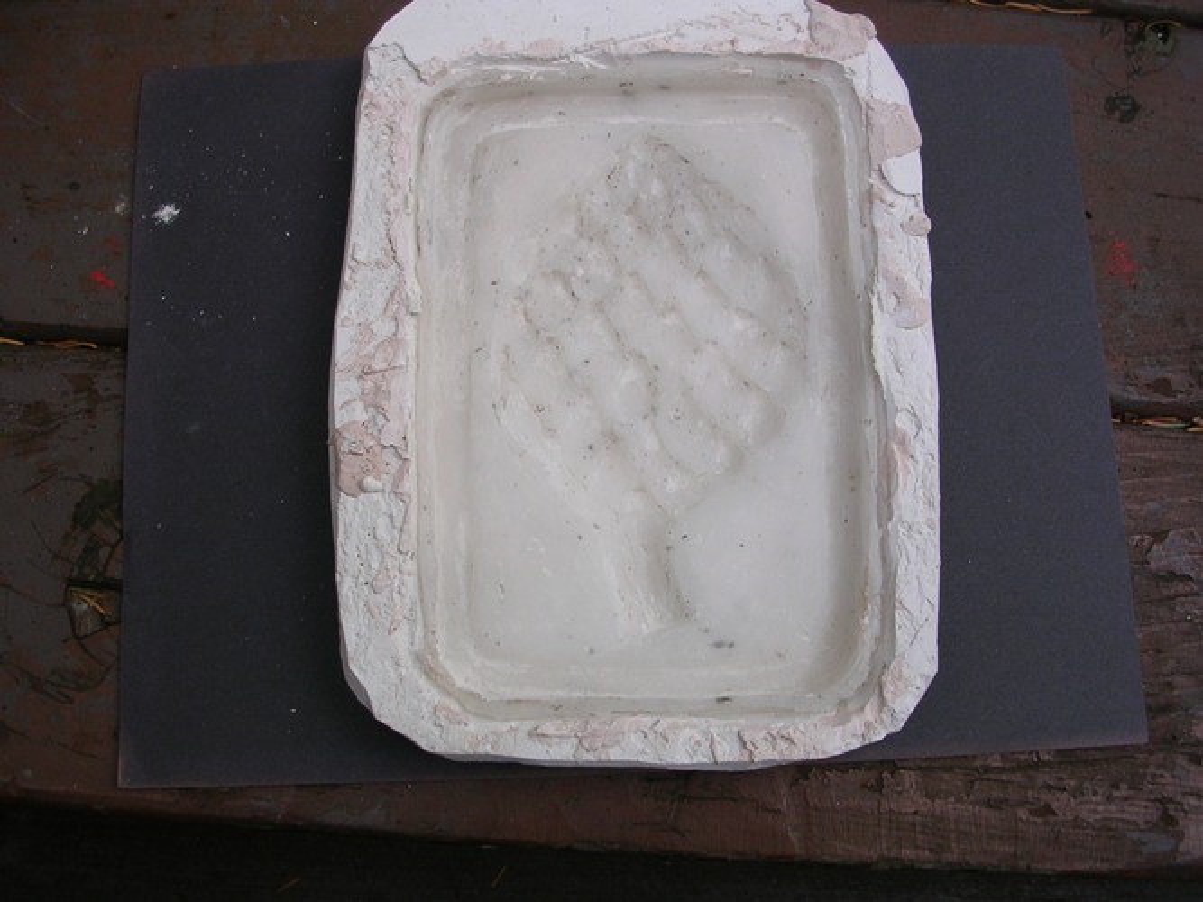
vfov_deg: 37.7
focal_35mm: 38
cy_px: 451
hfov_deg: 49.0
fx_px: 1320
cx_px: 602
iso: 50
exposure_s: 1/222
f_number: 2.8
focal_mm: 5.8
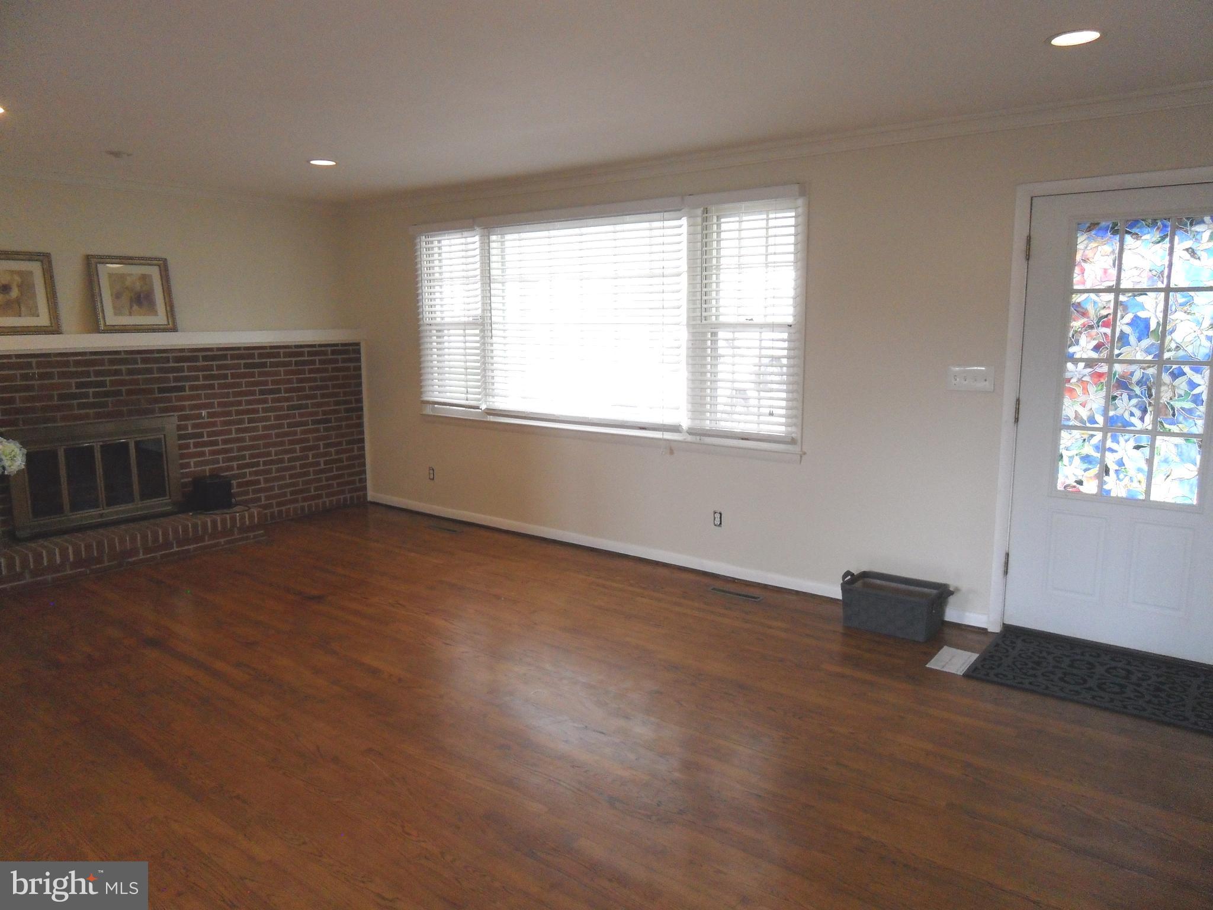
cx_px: 606
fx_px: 841
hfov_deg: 71.6
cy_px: 455
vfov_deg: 56.8
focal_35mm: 24
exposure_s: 1/45
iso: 240
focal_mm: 4.3
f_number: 3.6
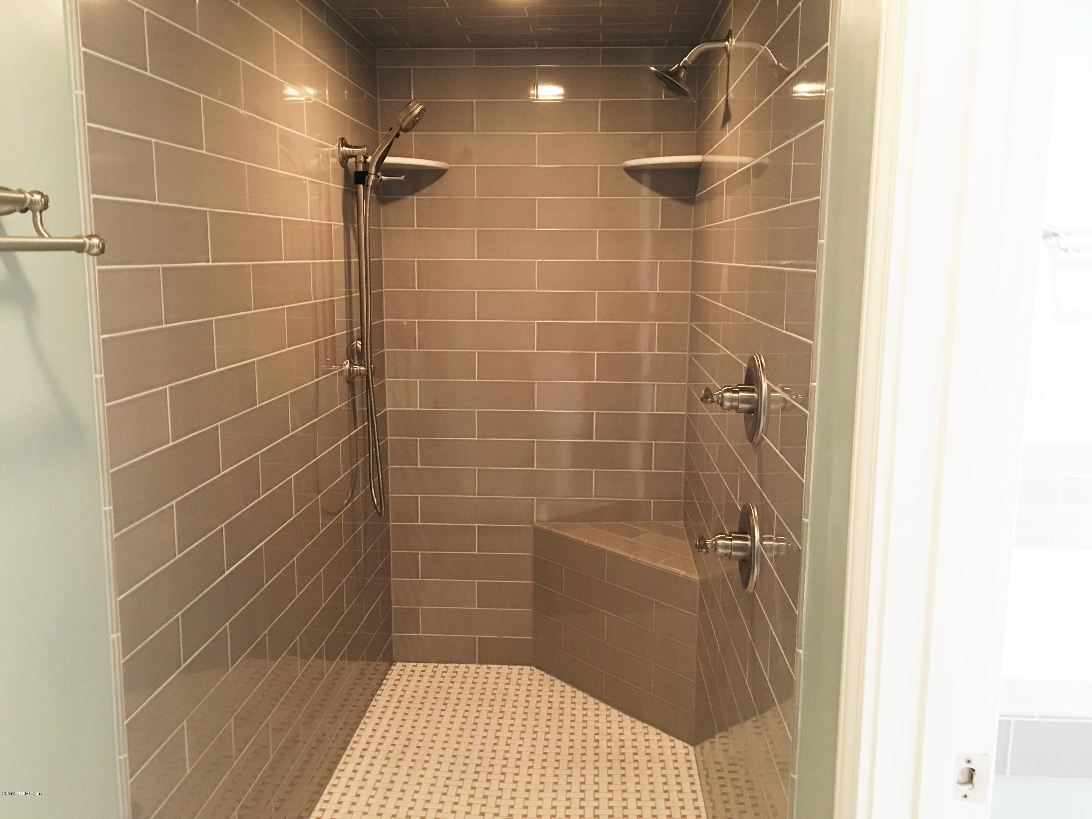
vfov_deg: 48.2
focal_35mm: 29
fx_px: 915
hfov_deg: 61.7
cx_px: 546
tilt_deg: -9.6
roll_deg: -0.1
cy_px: 410
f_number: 2.2
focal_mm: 4.15
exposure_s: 1/4
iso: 64
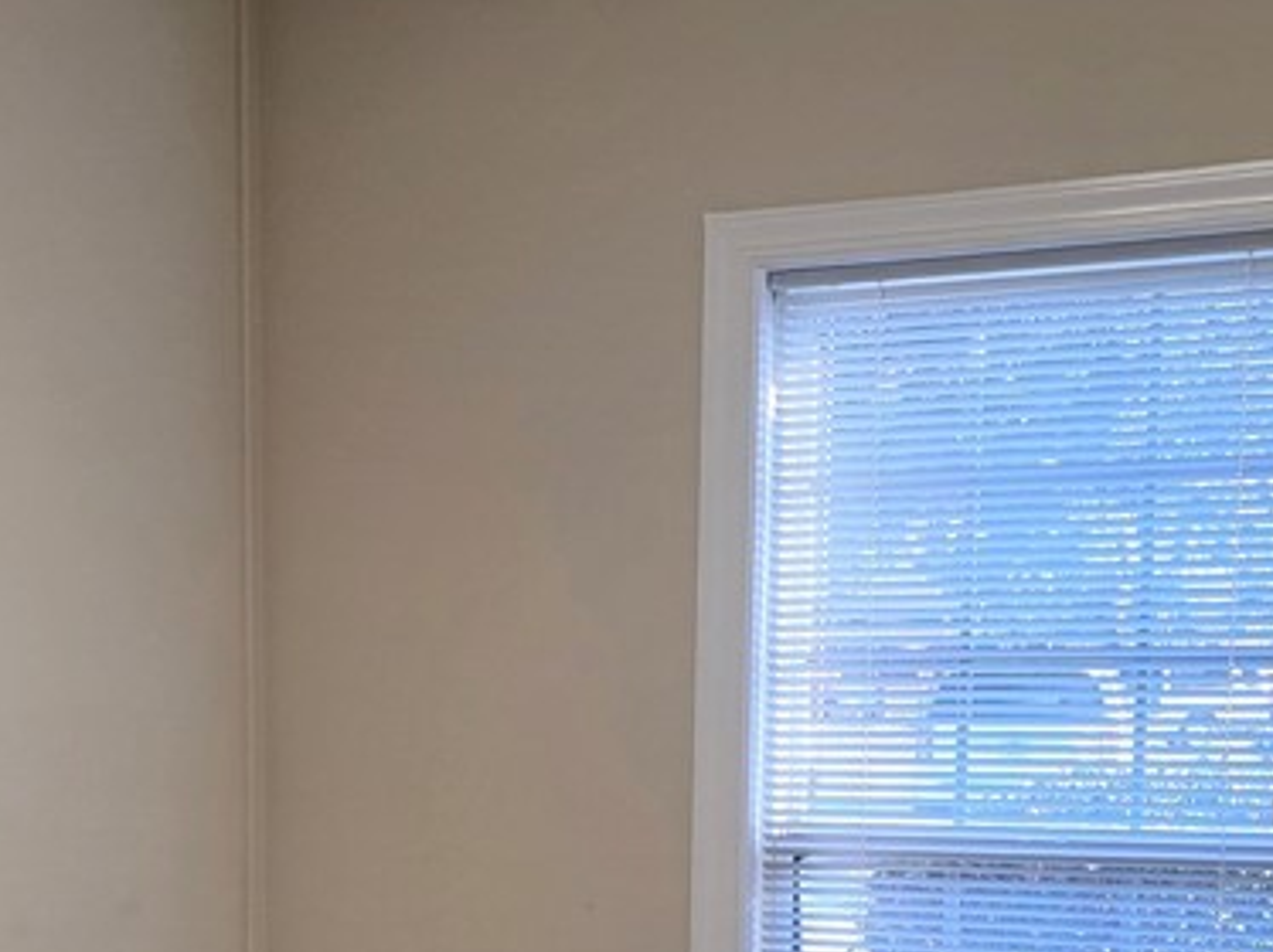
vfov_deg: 22.4
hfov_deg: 30.5
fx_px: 2315
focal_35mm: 63
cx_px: 408
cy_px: 949
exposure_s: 1/120
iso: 160
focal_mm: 6.3
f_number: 1.7
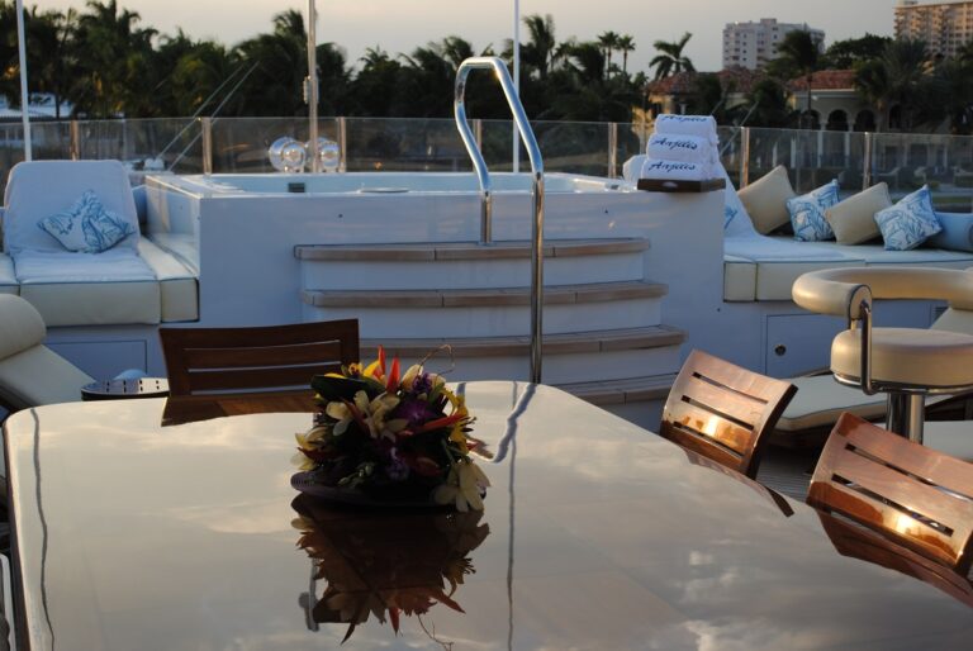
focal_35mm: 60
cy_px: 326
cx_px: 486
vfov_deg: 22.7
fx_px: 1623
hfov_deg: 33.4
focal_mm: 40
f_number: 6.3
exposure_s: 1/160
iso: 100
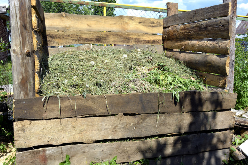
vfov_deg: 39.9
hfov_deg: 57.2
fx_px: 227
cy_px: 82
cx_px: 124
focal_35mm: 33
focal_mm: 22
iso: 125
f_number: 8
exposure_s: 1/250
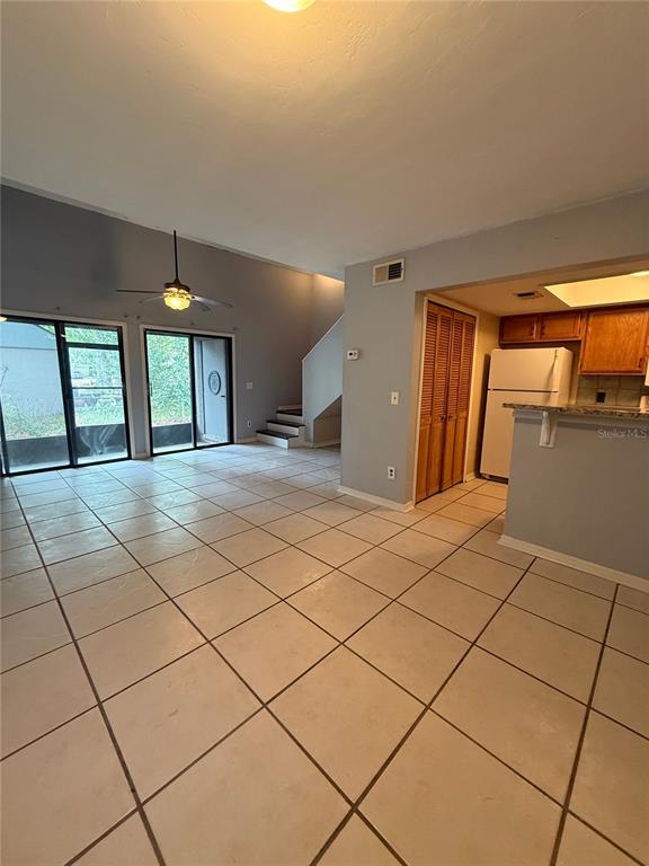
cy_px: 433
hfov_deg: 85.7
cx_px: 324
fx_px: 350
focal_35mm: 14
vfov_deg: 102.1
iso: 400
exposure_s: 1/60
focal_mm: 2.22
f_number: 2.2
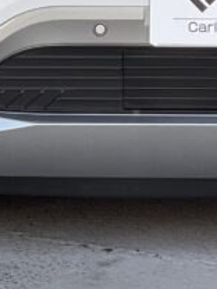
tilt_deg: -1.7
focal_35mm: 315
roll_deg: -0.3
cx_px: 250
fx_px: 2633
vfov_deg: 6.1
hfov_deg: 4.7
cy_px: -339
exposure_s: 1/121
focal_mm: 7.5
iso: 50
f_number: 2.2
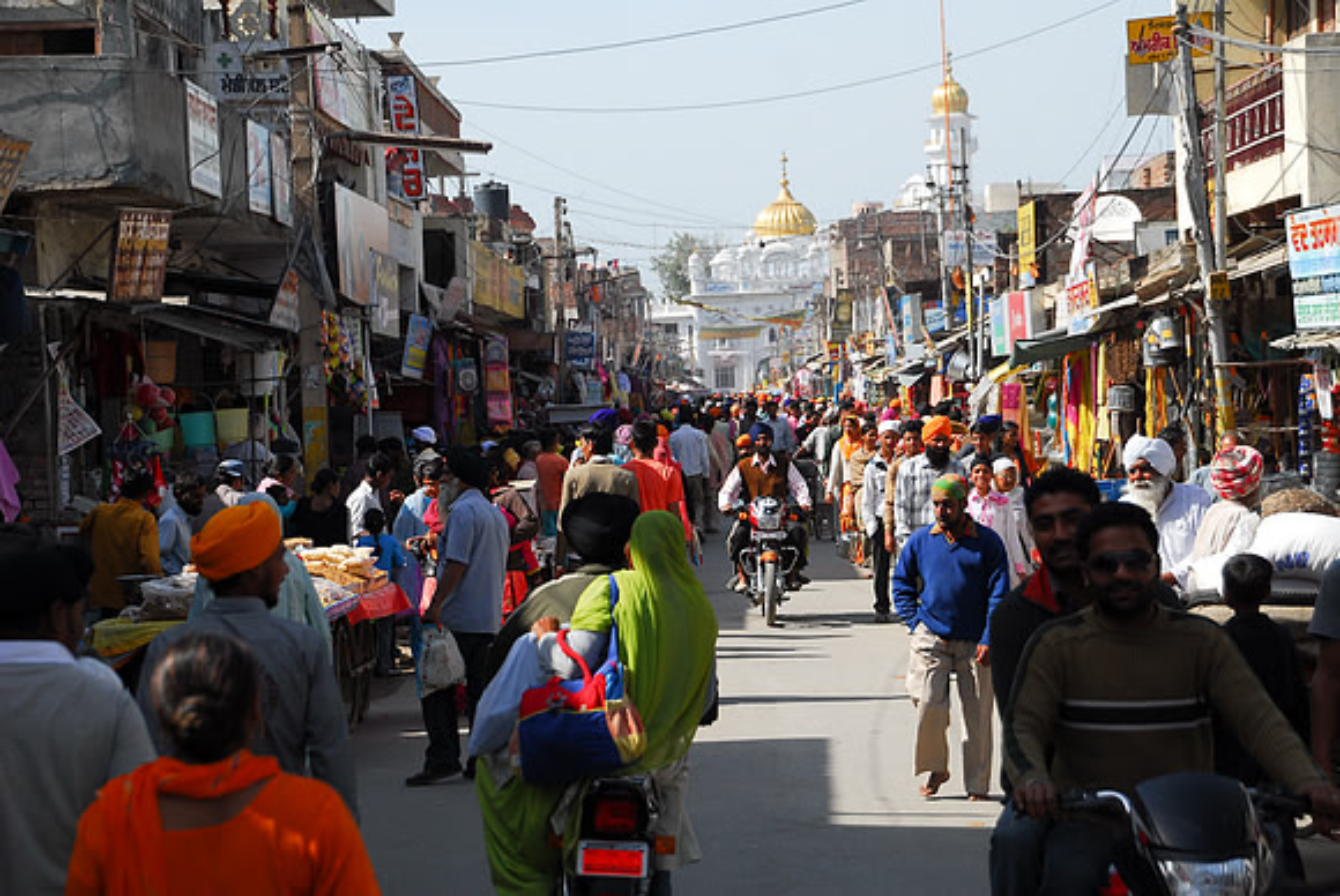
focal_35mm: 105
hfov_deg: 19.4
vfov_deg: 13.1
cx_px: 670
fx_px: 3912
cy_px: 448
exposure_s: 1/500
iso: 100
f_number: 5.3
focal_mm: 70
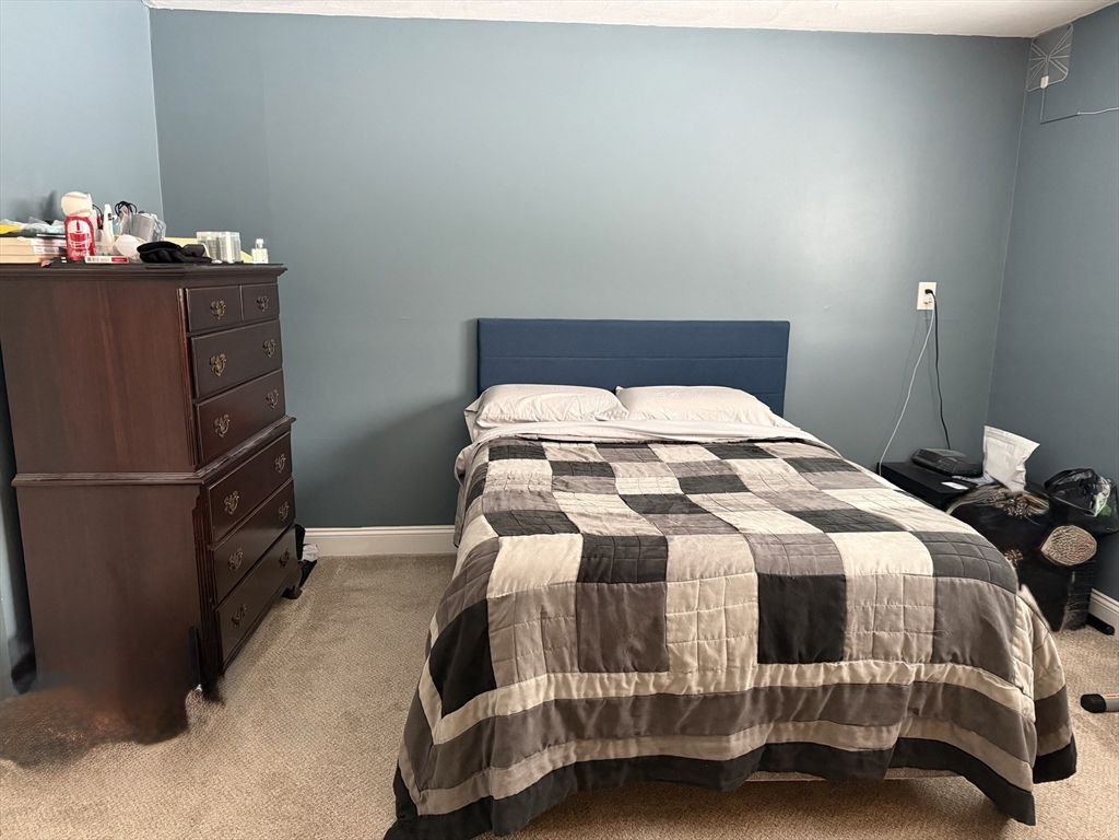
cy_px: 420
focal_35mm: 24
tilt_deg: -11.0
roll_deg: -0.4
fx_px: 776
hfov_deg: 71.6
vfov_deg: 56.8
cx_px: 560
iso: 640
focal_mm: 6.76
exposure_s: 1/60
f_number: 1.78
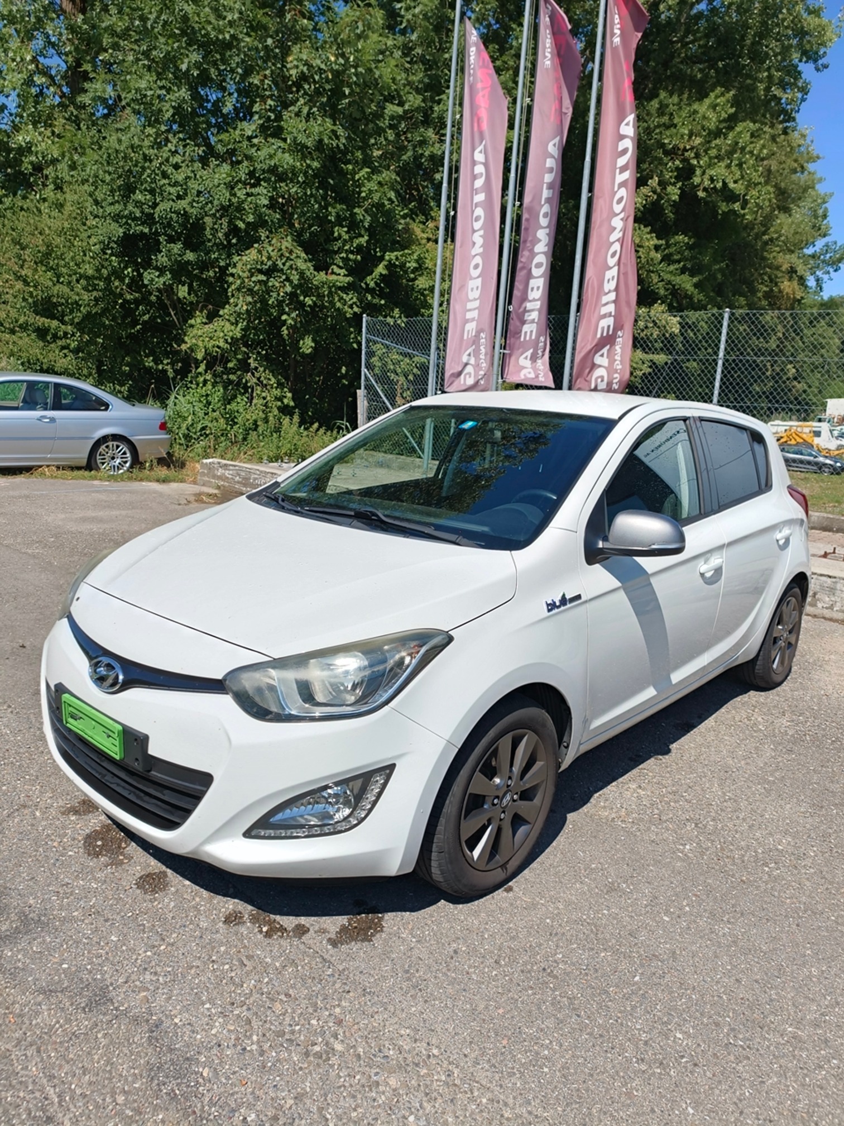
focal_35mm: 23
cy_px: 563
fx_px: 748
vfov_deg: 73.9
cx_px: 422
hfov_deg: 58.9
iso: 80
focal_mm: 6.75
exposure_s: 1/2044
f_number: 1.5
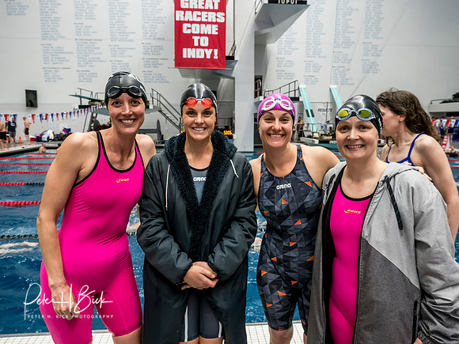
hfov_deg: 71.6
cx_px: 230
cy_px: 172
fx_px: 318
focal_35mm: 24
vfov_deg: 56.8
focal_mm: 12
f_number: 4
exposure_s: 1/160
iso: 1600
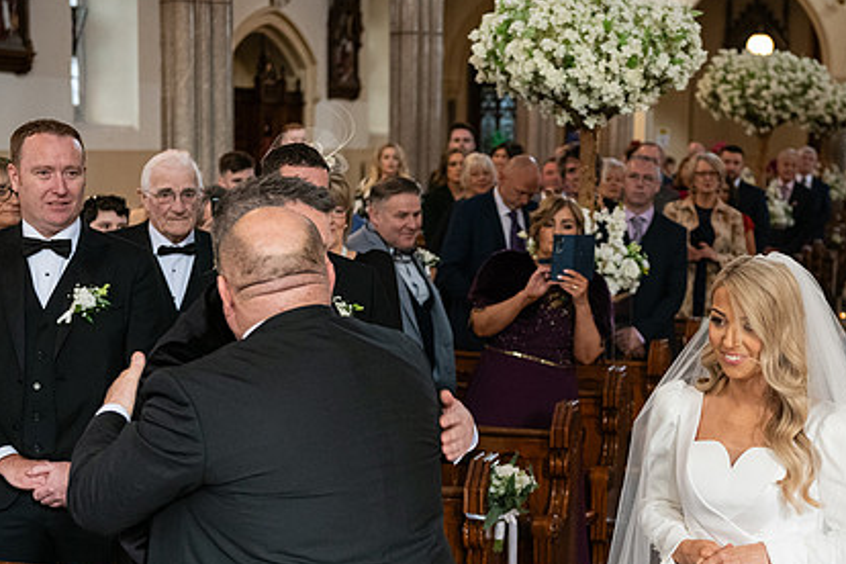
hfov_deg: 28.7
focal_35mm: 70
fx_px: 1645
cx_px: 550
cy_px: 352
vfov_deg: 19.4
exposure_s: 1/160
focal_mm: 50
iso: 1600
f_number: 3.5
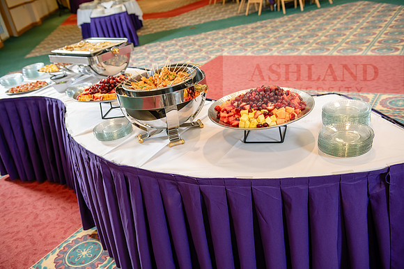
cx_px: 202
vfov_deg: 38.9
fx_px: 382
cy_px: 134
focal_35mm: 34
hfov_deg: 55.8
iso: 640
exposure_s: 1/125
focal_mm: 34
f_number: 3.5
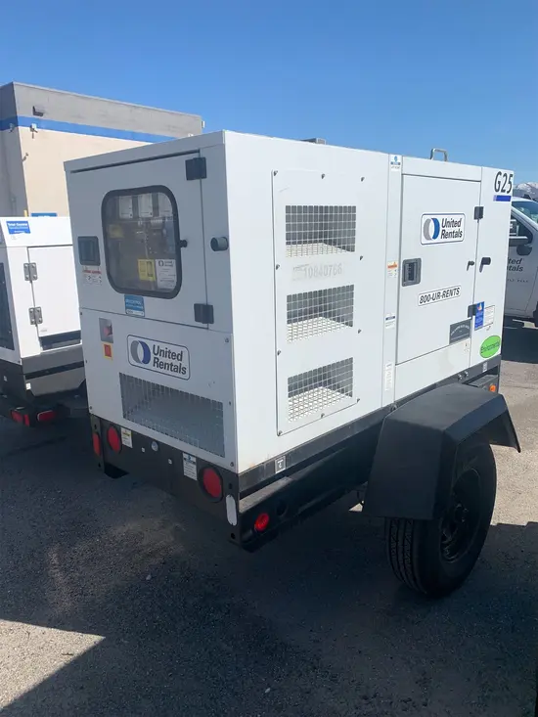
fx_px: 539
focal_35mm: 26
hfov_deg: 53.1
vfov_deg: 67.3
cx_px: 269
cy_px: 358
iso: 25
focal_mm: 4.25
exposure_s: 1/4464
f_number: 1.8
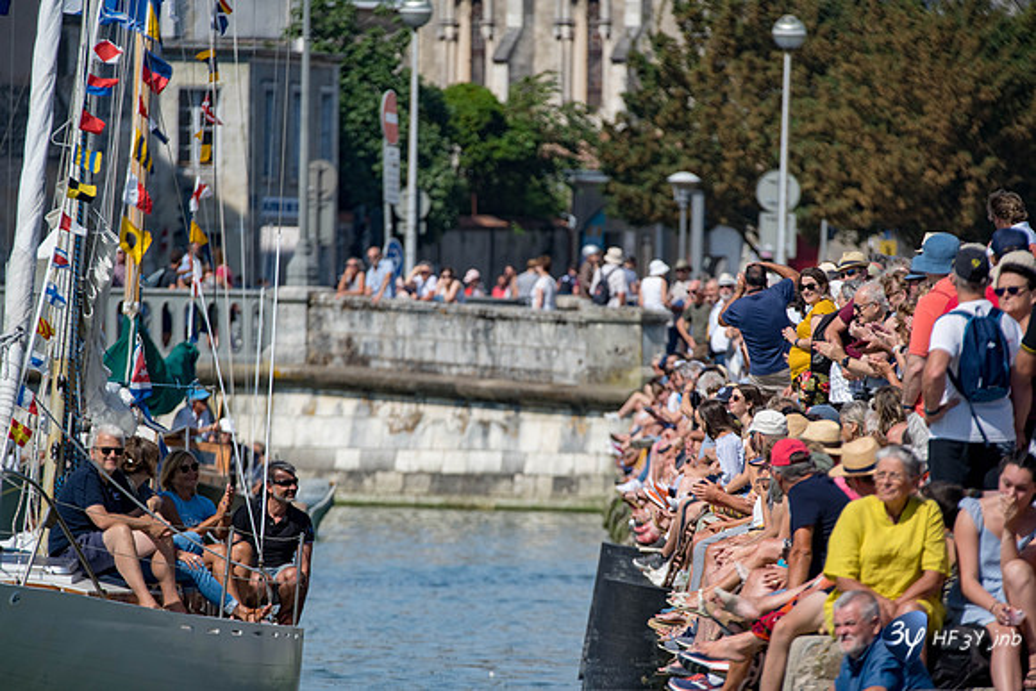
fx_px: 17270
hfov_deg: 3.4
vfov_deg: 2.3
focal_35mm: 600
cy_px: 346
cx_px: 518
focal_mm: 600
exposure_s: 1/800
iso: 400
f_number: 11
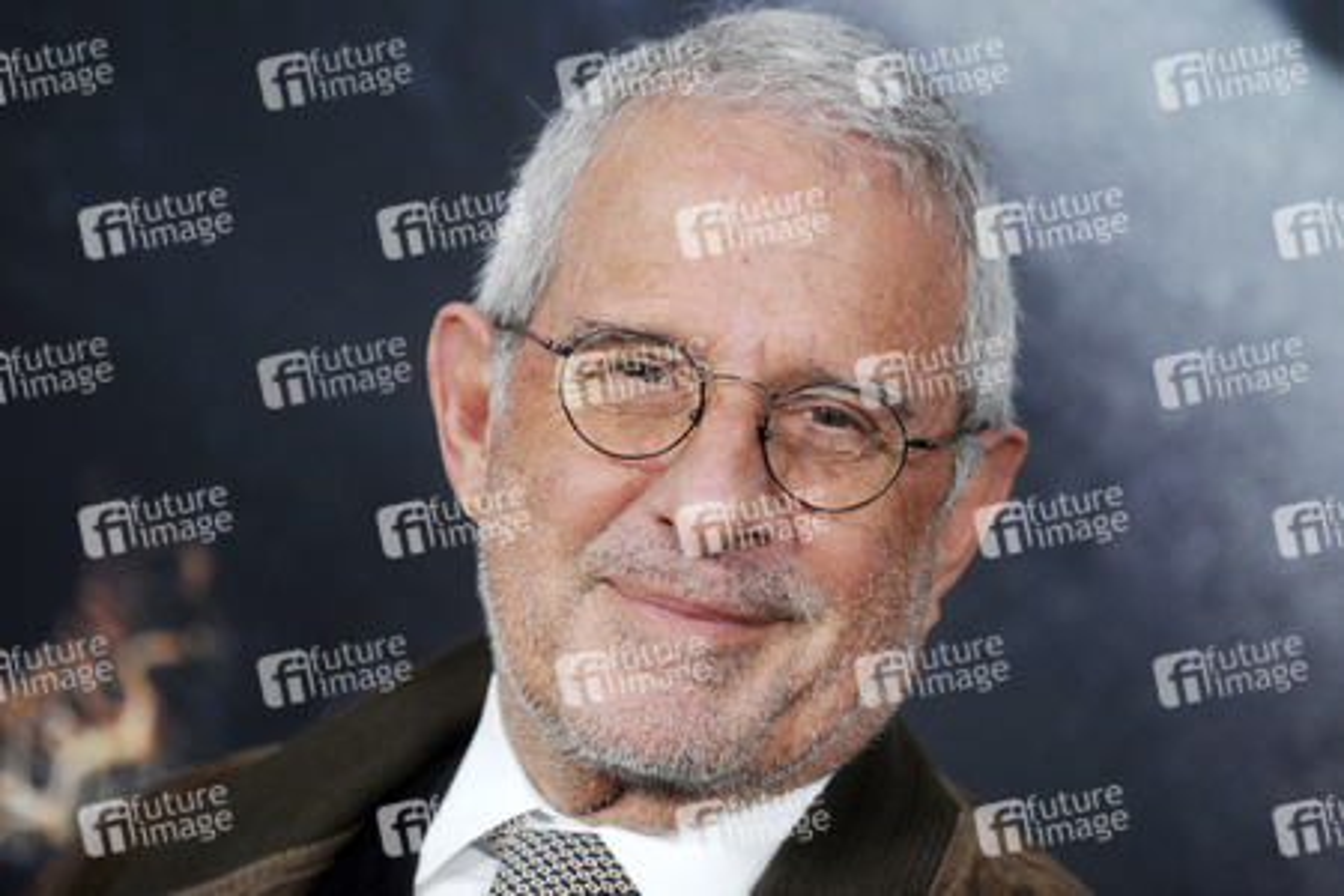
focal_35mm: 200
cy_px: 448
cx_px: 672
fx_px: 7466
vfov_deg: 6.9
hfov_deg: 10.3
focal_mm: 200
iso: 1600
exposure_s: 1/800
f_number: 4
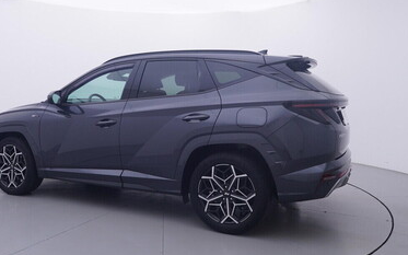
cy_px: 117
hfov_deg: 56.8
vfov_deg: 37.5
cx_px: 170
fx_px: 375
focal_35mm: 34
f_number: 5
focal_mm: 15
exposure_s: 1/80
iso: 200
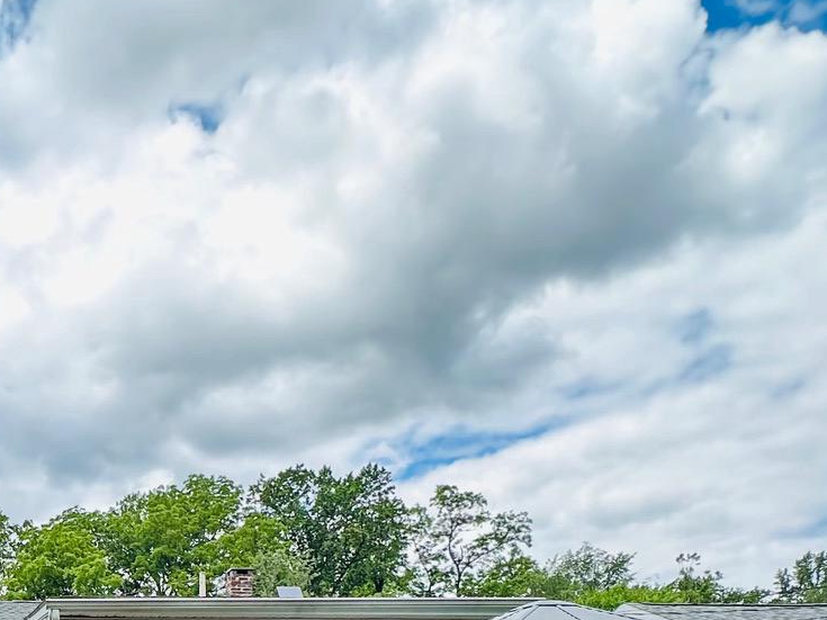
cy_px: 801
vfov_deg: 29.7
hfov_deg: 41.7
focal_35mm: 39
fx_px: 932
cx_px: 5
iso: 40
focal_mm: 2.22
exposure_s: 1/518
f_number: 2.2
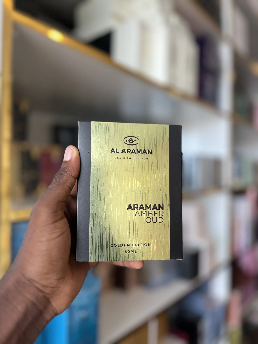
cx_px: 129
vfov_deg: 67.3
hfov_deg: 53.1
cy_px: 172
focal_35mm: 26
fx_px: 258
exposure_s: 1/149
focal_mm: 5.7
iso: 32
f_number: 1.5
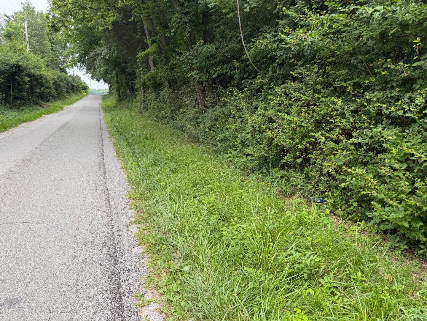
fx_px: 308
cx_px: 205
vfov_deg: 54.9
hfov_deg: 69.4
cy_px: 162
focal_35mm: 25
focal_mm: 6.76
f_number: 1.78
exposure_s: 1/389
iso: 100
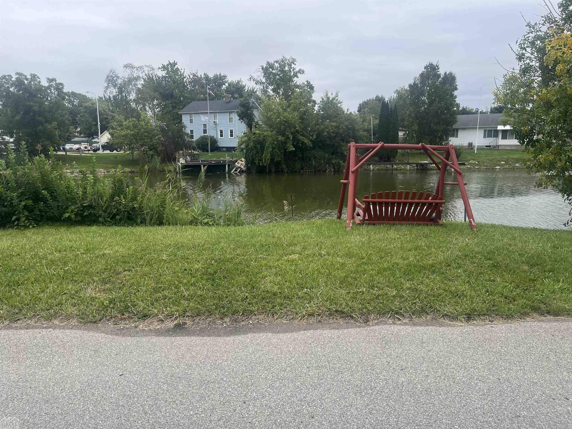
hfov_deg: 67.3
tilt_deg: -10.4
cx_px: 286
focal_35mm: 26
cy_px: 214
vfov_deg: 53.1
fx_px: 430
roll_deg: +1.2
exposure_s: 1/1536
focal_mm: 5.1
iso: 50
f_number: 1.6
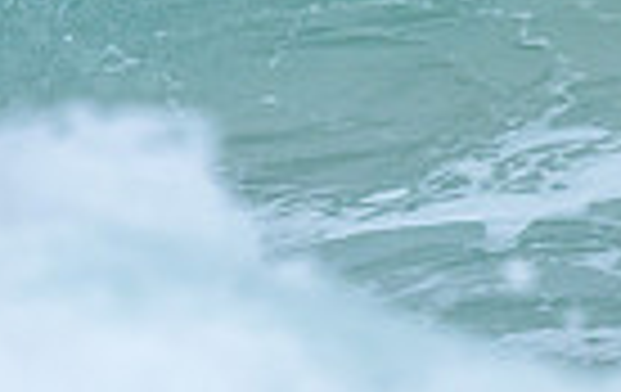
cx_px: -593
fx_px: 69220
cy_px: -127
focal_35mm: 4080
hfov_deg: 0.5
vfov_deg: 0.3
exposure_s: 1/2500
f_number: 6.3
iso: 450
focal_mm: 800
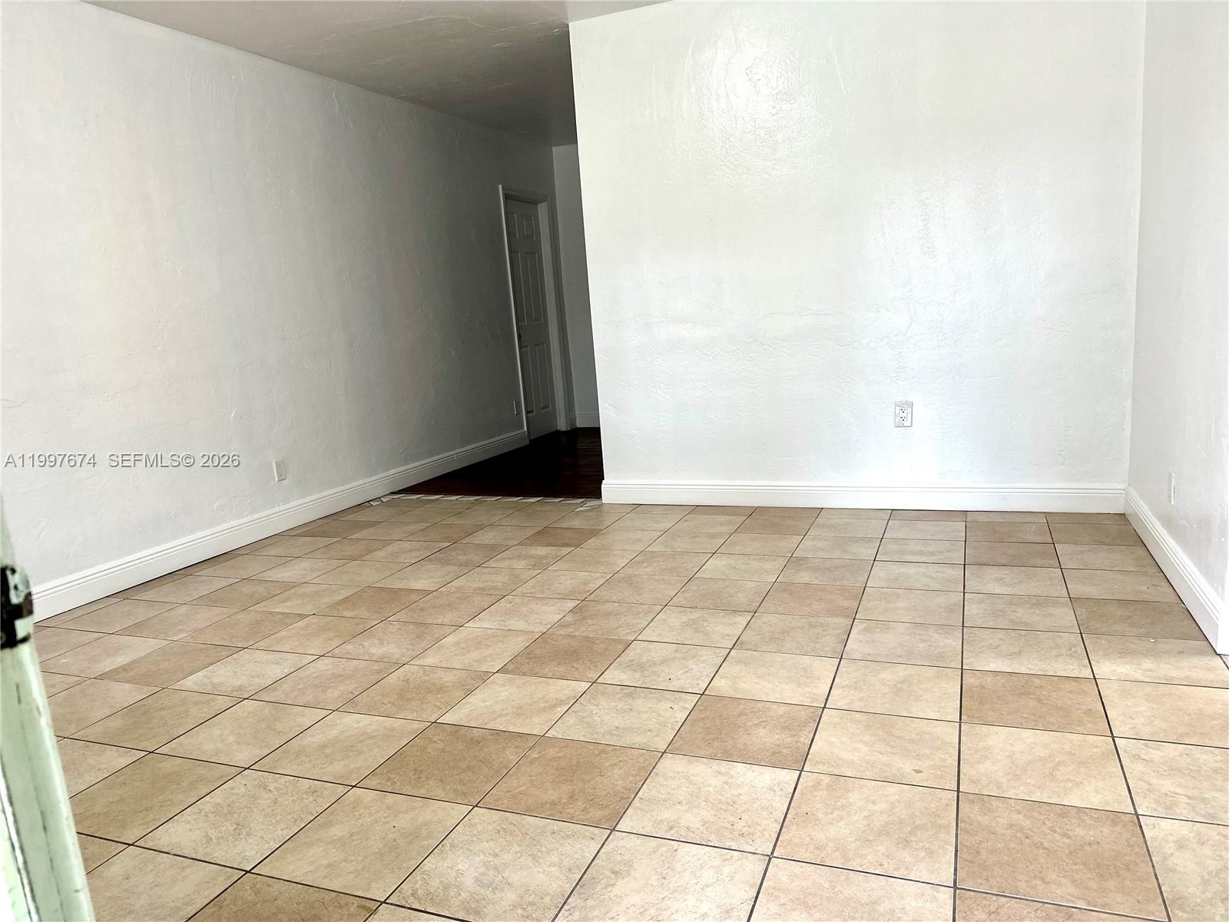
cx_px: 614
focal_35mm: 24
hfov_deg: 71.6
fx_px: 852
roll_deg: +4.0
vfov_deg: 56.8
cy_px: 461
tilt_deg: -10.9
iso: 160
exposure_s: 1/60
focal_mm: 6.86
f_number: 1.78
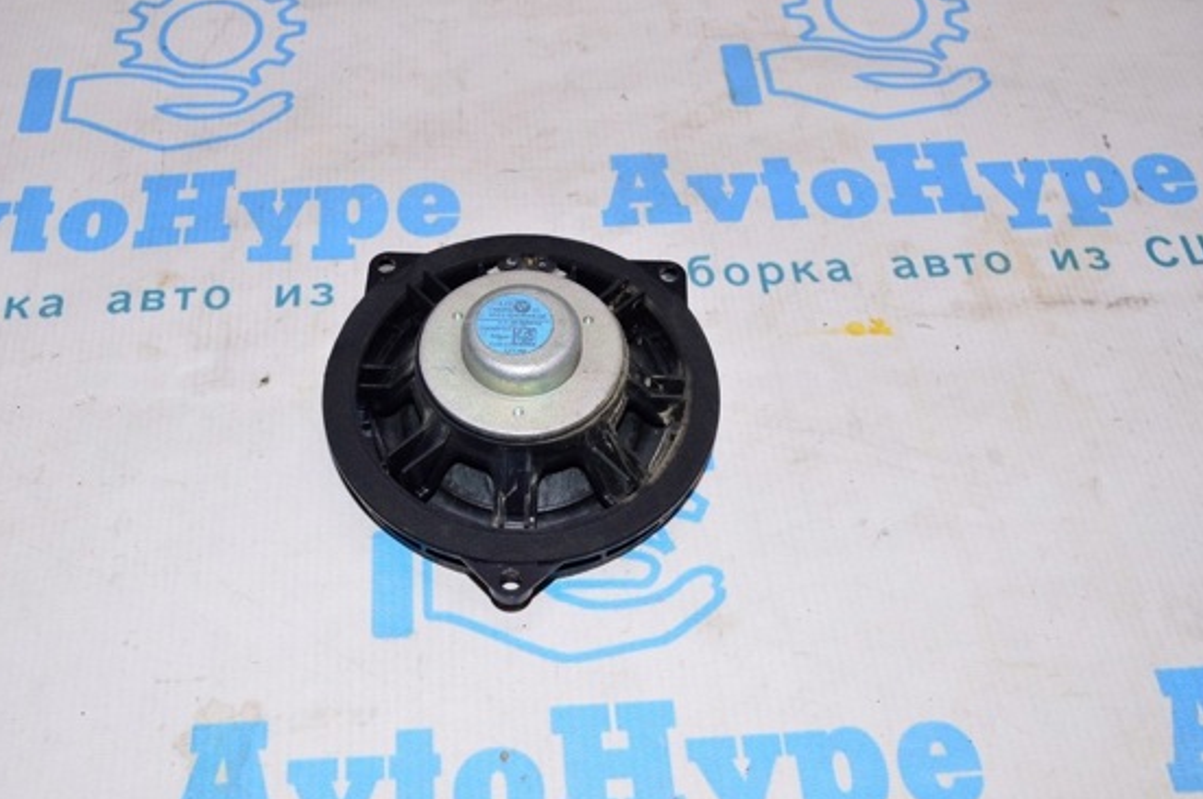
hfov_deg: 52.3
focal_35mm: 37
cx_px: 513
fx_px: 1221
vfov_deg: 36.2
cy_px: 442
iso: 1600
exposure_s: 1/200
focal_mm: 21
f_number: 8
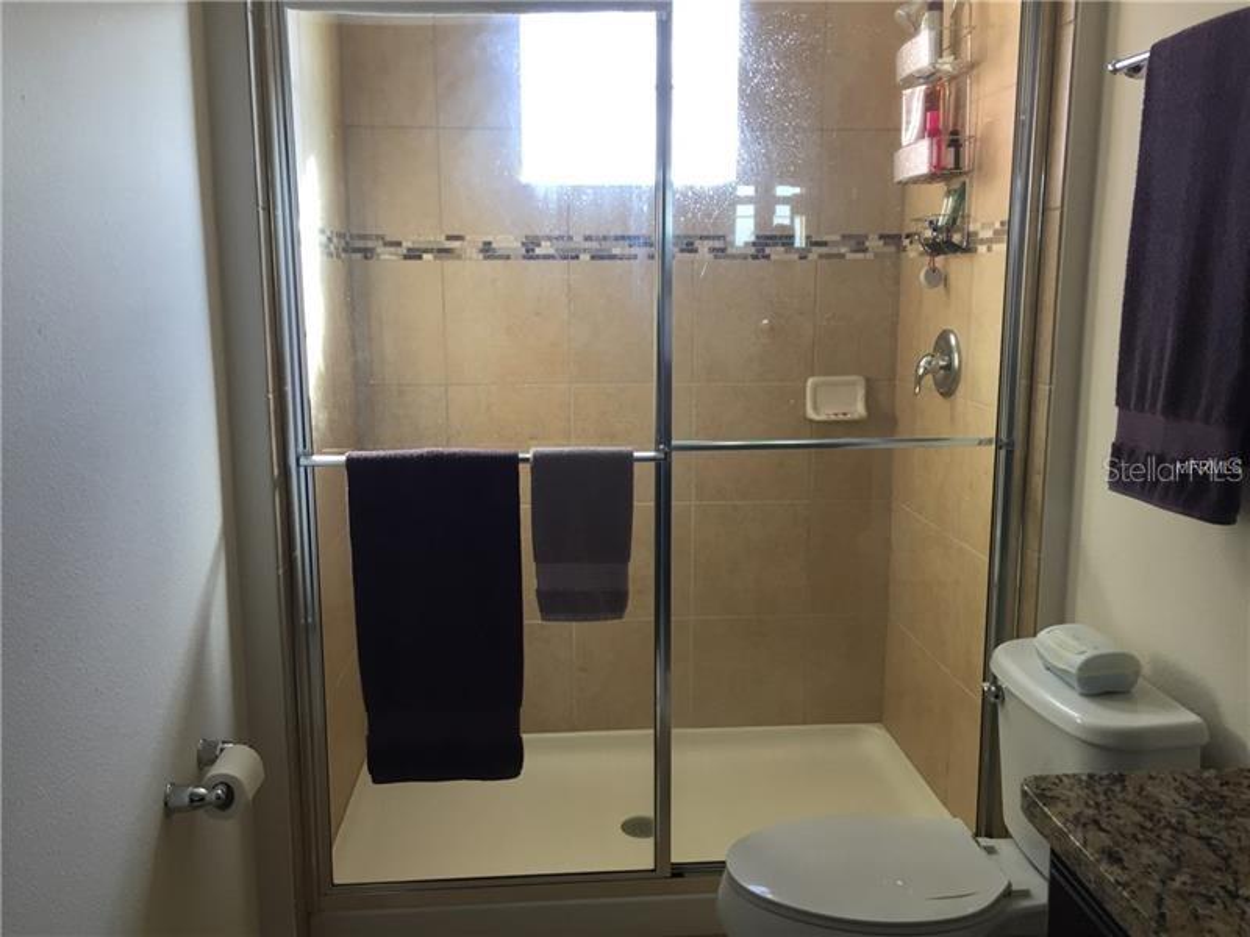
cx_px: 625
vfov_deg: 48.2
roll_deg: +0.4
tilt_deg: -9.1
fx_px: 1047
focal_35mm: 29
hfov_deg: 61.7
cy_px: 468
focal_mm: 4.15
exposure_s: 1/30
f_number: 2.2
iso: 32
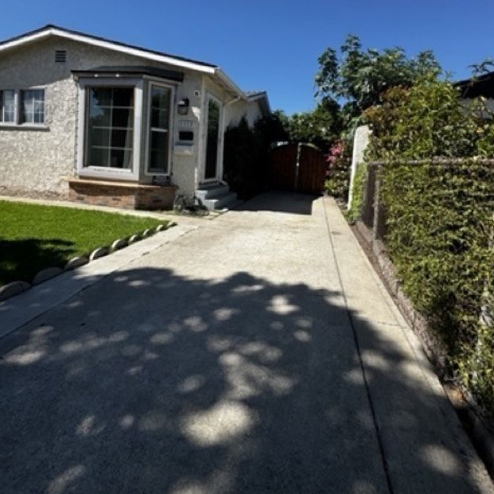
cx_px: 253
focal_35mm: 17
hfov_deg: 84.0
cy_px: 180
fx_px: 274
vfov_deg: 82.1
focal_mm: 2.22
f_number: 2.2
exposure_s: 1/1748
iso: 50
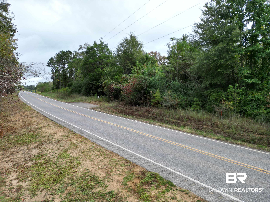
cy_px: 101
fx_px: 187
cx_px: 135
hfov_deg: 71.6
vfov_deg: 56.8
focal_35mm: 24
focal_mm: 6.72
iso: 100
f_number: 1.7
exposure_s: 1/1250
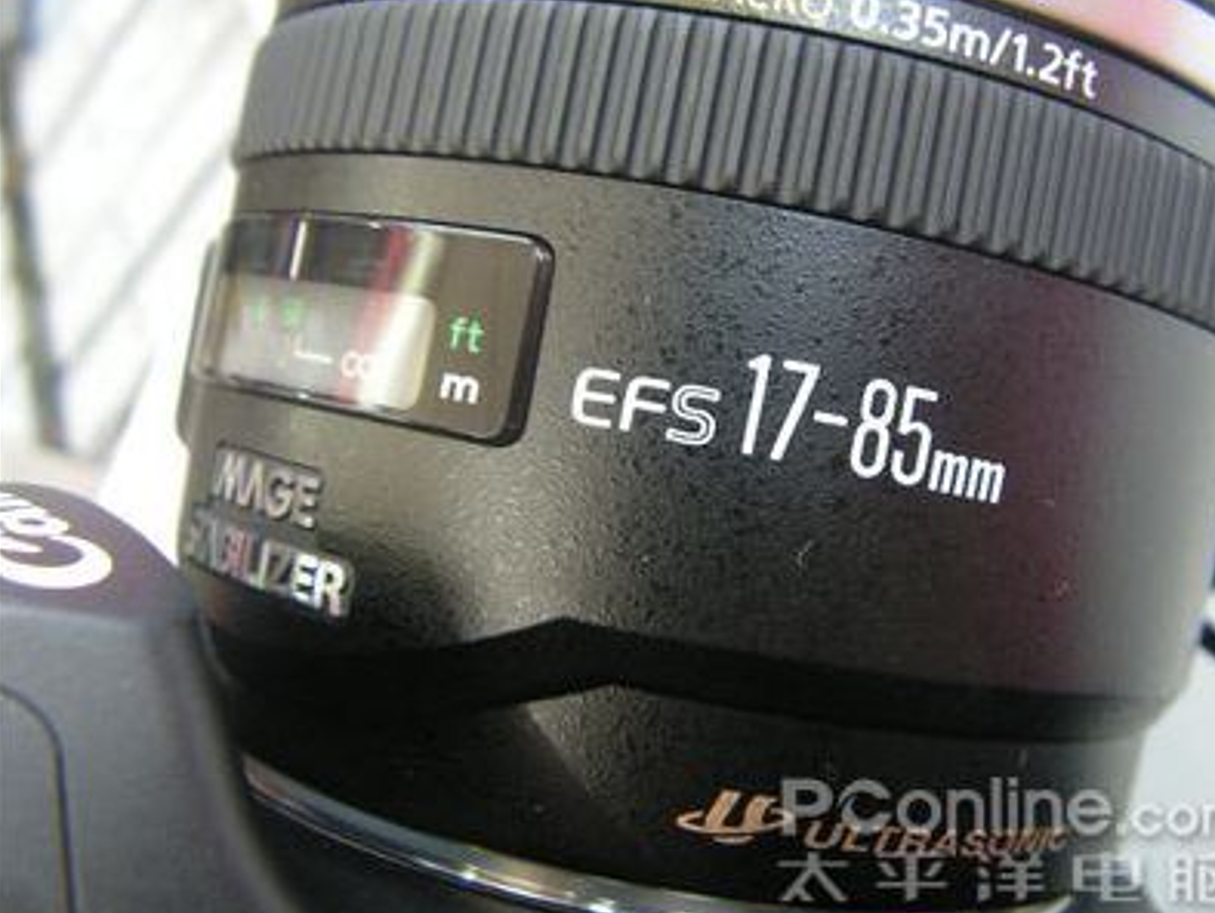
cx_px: 686
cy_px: 430
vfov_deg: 35.2
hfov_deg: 45.6
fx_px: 1440
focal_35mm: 41
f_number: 3.2
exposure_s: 1/5
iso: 200
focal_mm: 6
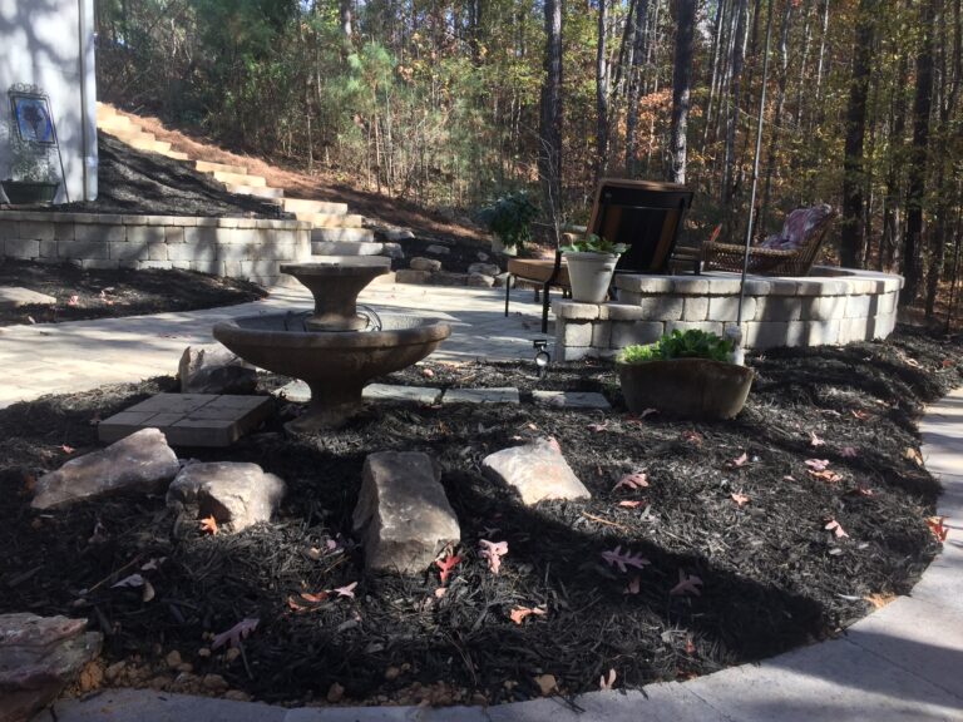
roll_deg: -2.3
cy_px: 361
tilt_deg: -8.6
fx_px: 807
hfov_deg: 61.7
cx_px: 482
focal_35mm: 29
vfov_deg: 48.2
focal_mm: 4.15
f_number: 2.2
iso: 32
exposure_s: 1/293
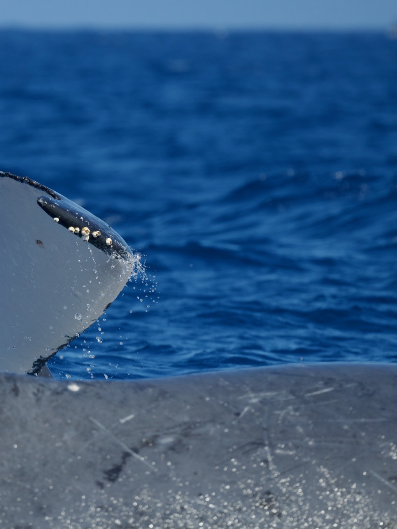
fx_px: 11054
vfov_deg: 2.7
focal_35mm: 723
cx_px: 3
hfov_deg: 2.1
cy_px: 264
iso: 800
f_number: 7.1
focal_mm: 500
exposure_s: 1/3200
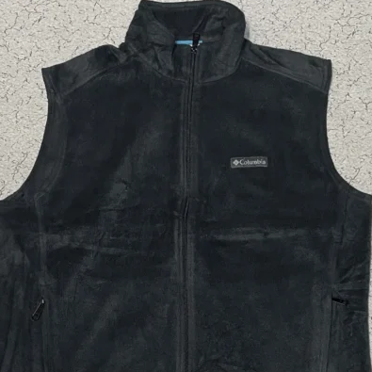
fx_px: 377
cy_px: 241
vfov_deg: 51.8
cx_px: 185
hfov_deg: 52.5
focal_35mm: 31
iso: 200
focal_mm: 4.2
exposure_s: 1/50
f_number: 1.6
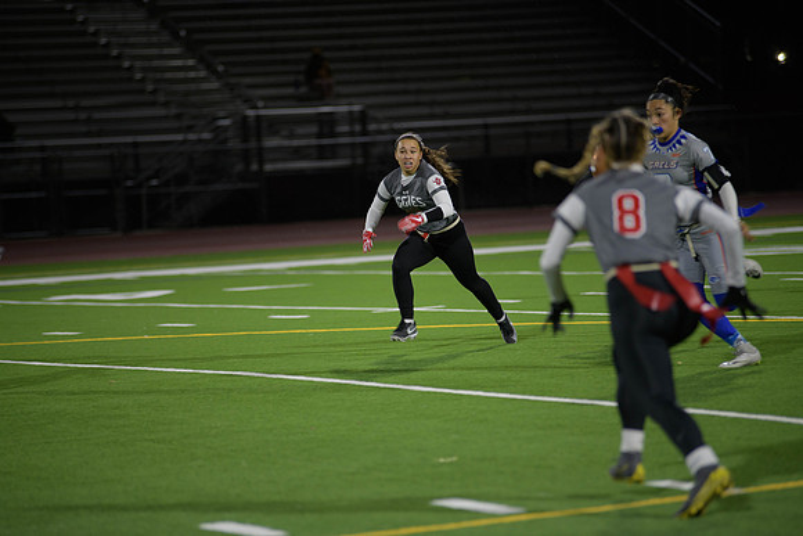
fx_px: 4462
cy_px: 268
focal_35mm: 200
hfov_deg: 10.3
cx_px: 402
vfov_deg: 6.9
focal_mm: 200
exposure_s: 1/200
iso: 720
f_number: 2.8
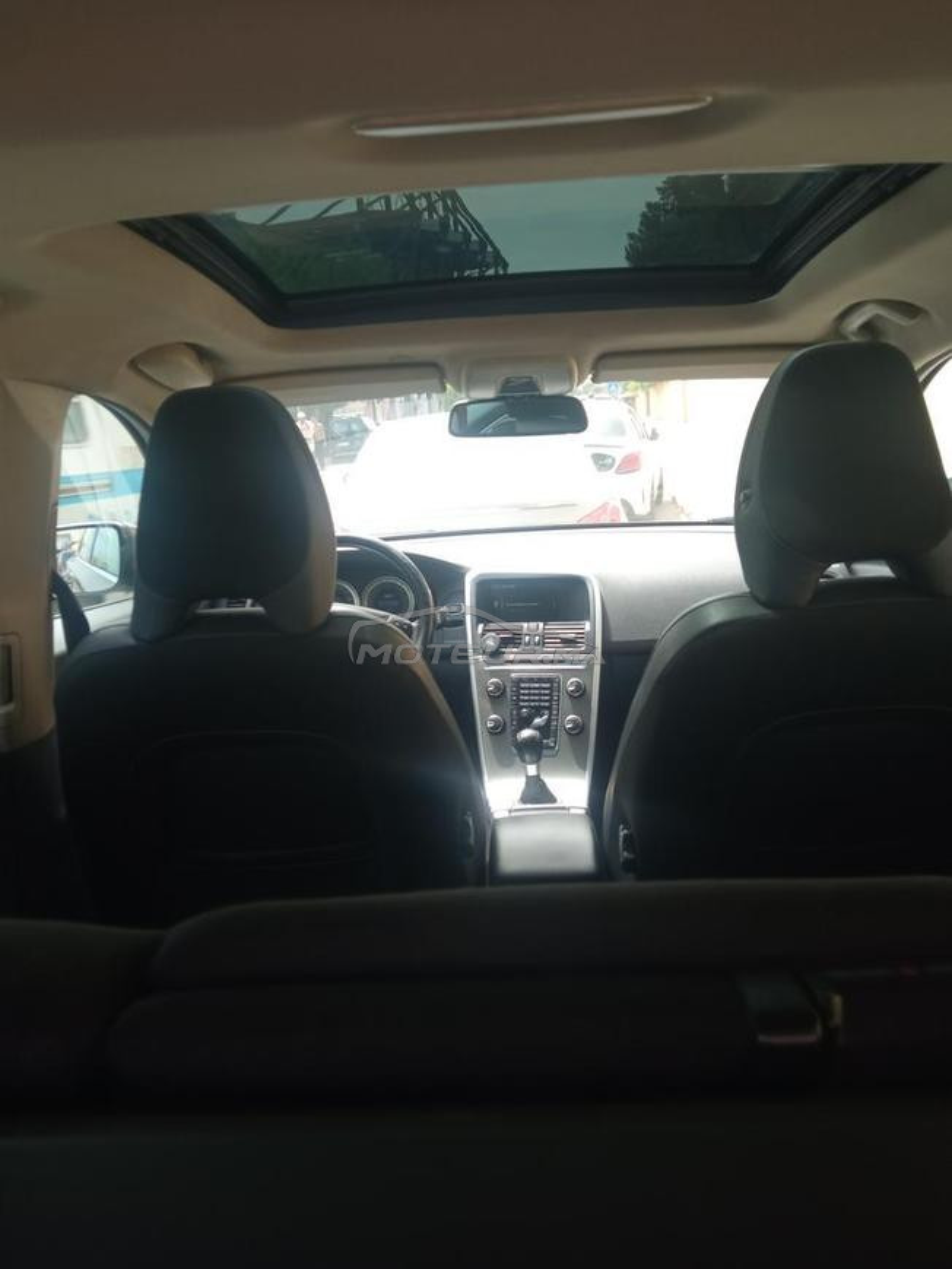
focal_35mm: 27
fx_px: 990
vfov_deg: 65.3
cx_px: 476
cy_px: 634
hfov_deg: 51.4
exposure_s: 1/139
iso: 111
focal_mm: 3.79
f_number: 2.2
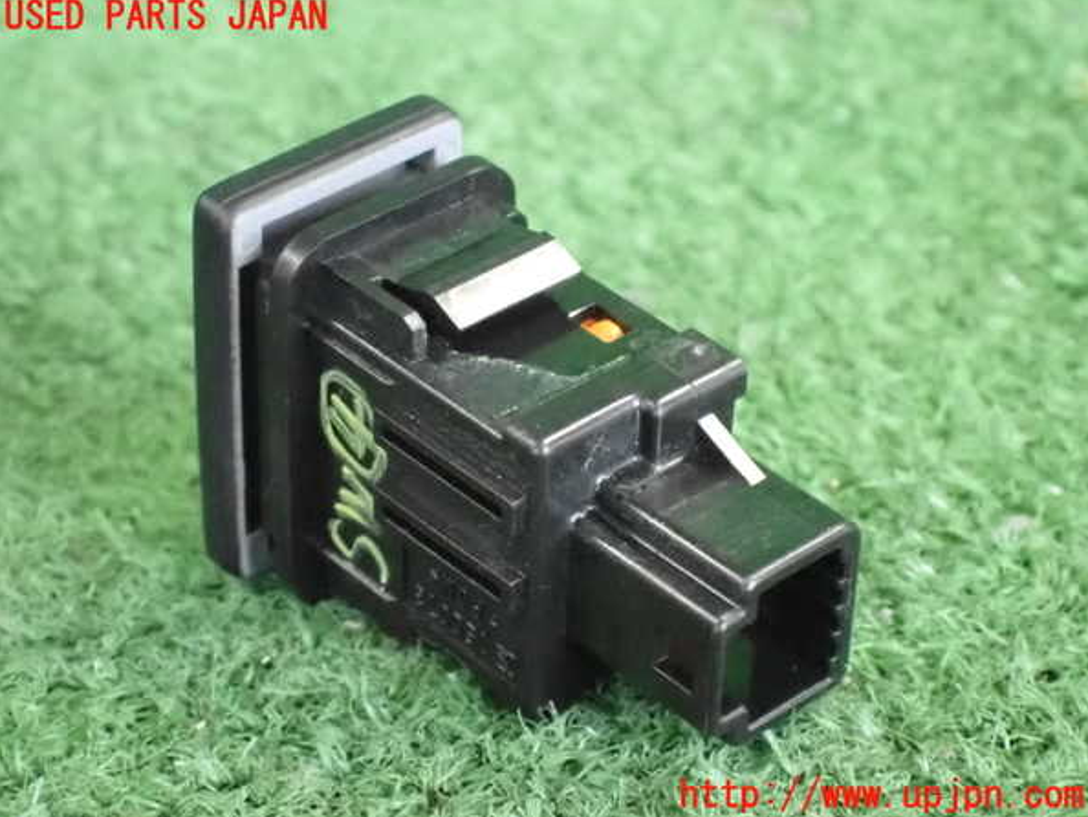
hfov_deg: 19.4
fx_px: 3176
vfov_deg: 14.7
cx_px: 544
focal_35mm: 101
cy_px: 407
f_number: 4.9
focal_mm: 18
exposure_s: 1/80
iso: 6400
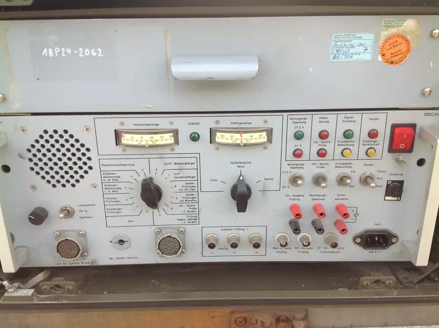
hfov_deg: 52.7
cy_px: 164
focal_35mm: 35
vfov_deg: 40.6
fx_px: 443
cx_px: 220
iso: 50
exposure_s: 1/122
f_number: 2.4
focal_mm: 4.28
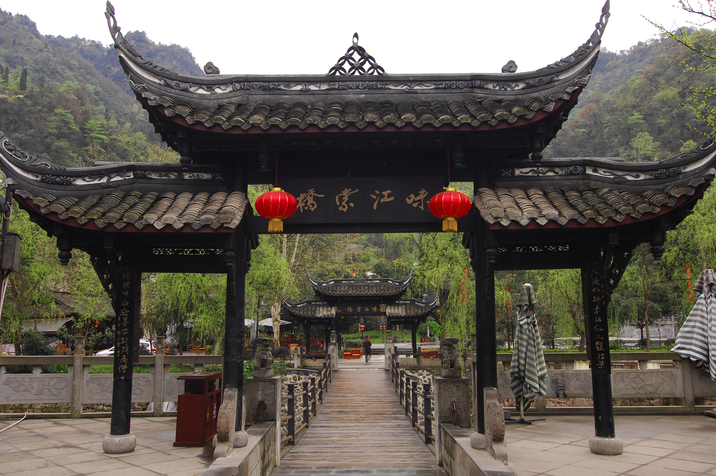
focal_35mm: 33
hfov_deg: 57.3
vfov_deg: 39.9
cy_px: 238
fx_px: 656
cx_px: 358
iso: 100
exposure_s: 1/3
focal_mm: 22
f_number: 9
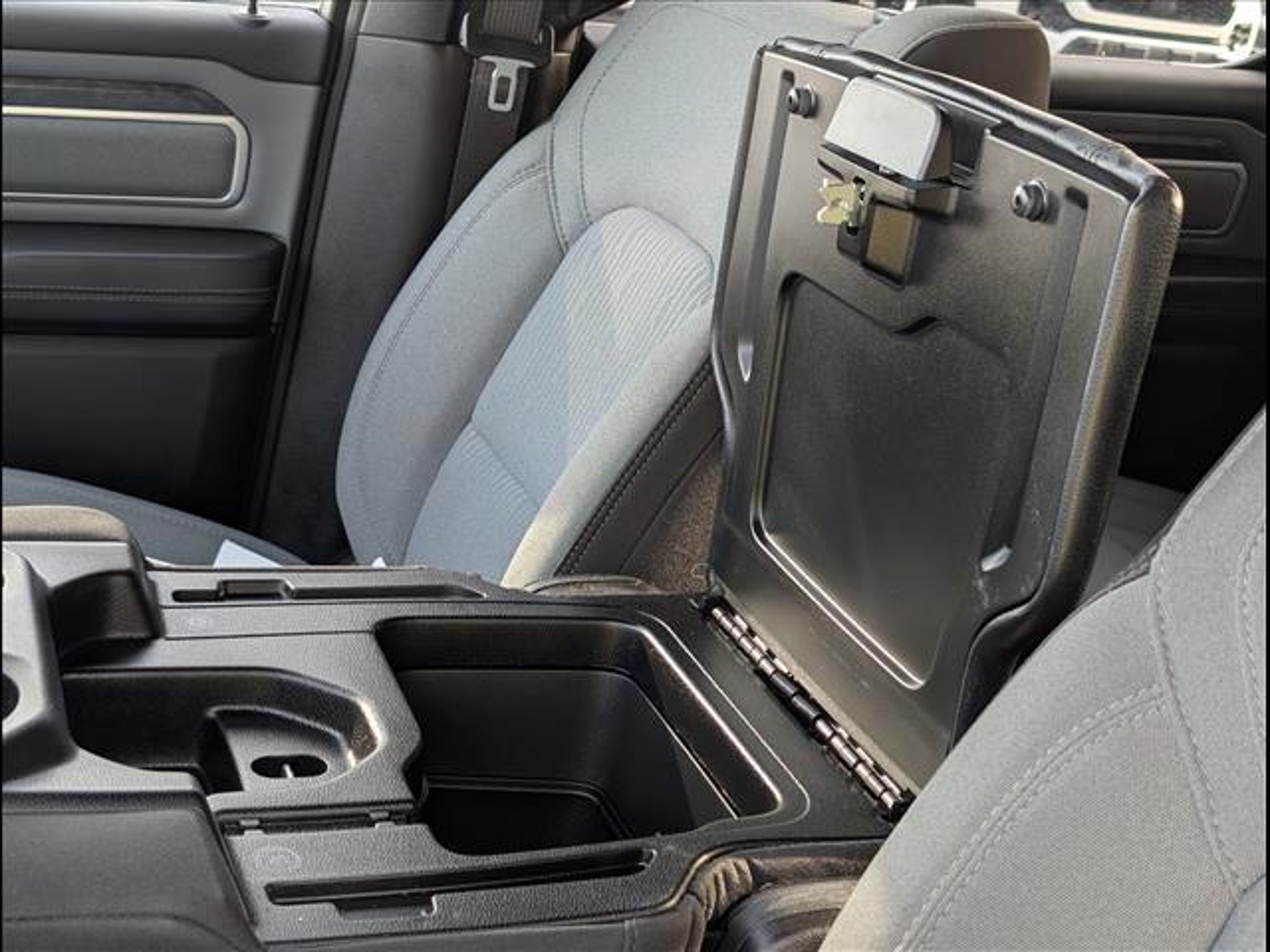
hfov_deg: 38.9
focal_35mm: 49
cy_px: 476
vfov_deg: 29.7
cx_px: 635
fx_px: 1798
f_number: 1.68
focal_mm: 6.9
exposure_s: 1/161
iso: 129
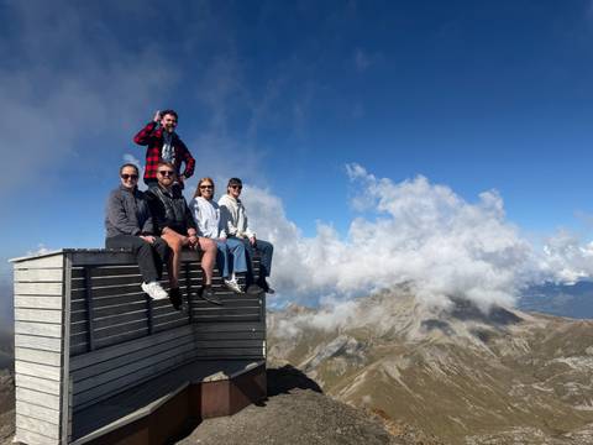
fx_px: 411
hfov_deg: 71.6
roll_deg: +1.6
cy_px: 222
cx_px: 296
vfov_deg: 56.8
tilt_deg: +5.8
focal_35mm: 24
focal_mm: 6.76
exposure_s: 1/8130
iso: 80
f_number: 1.78
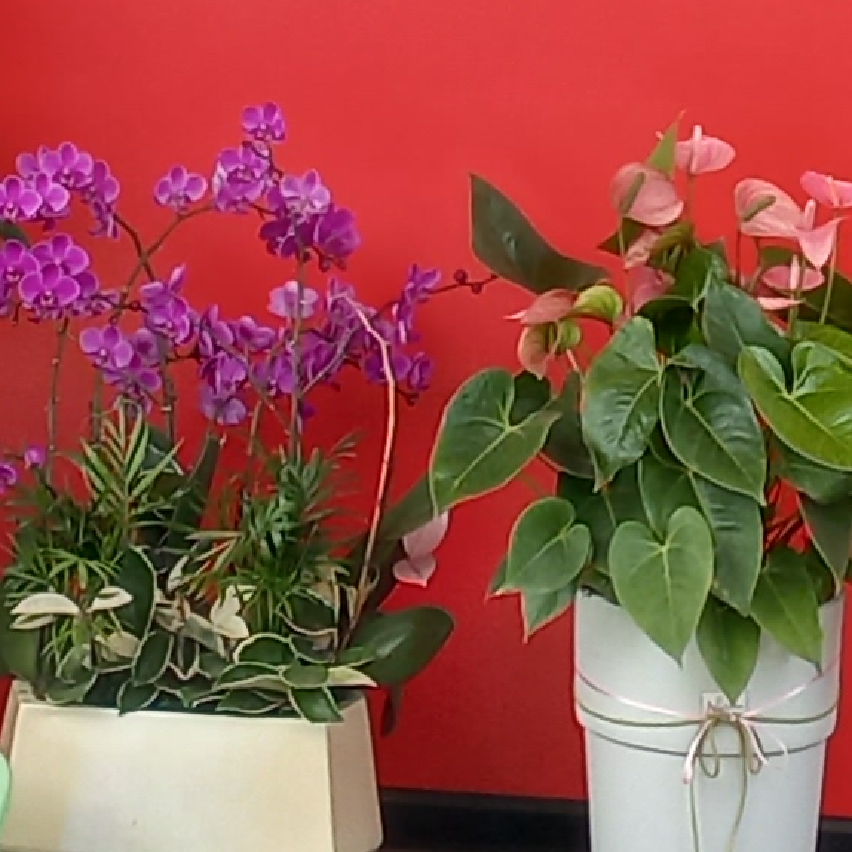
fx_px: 4957
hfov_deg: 9.8
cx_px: 515
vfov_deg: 8.5
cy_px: -1529
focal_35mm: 178
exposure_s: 1/120
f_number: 1.8
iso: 40
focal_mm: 4.6
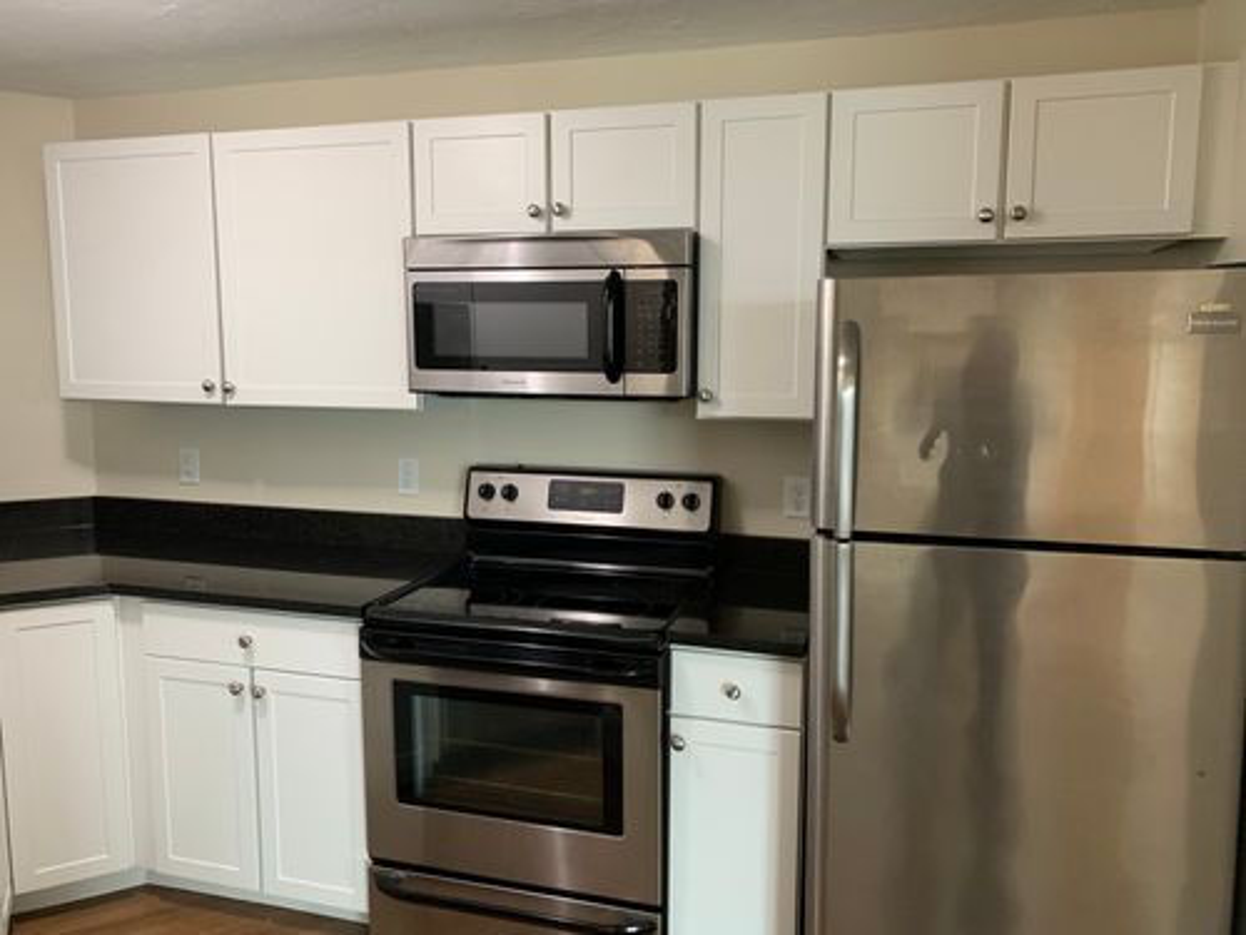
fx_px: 936
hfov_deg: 67.3
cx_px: 623
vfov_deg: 53.1
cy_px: 468
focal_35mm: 26
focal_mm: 4.25
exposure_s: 1/60
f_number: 1.8
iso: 200
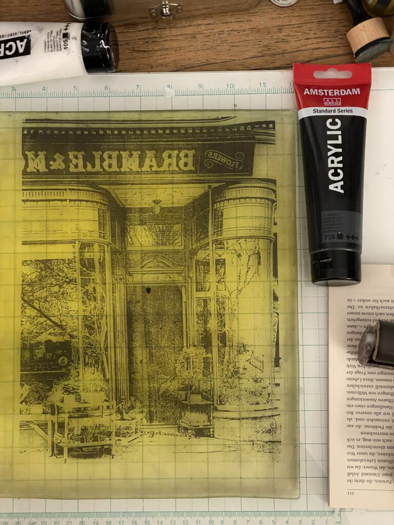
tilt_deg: -85.7
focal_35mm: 52
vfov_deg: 36.8
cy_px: 262
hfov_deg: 28.0
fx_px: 789
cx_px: 197
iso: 800
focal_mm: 6
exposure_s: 1/27
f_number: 2
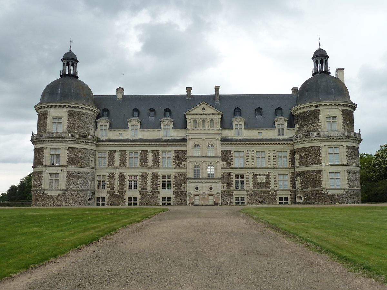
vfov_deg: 38.7
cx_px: 194
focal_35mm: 37
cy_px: 145
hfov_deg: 50.1
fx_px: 414
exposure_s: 1/125
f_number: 4
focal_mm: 6.1
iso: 125
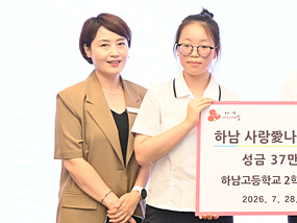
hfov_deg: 23.1
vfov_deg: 17.9
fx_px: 704
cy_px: 52
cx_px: 277
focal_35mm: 82
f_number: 3.5
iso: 800
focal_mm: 38
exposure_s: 1/100
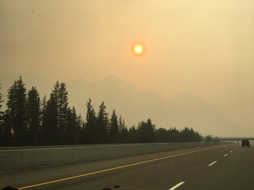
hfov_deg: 61.7
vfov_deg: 48.2
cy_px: 95
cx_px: 127
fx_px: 213
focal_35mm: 29
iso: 25
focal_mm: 4.15
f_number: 2.2
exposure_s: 1/938
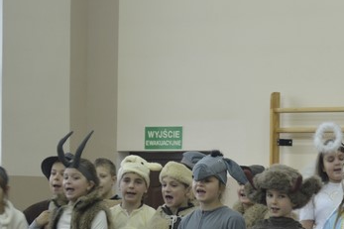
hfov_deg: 12.2
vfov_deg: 8.2
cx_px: 365
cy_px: 213
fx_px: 1585
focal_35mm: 166
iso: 720
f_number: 4.8
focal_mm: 48
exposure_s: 1/15
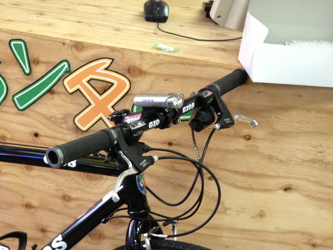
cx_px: 62
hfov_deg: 23.2
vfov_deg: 17.2
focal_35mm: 83
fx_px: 798
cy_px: 274
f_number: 2.4
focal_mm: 4.28
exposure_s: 1/20
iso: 125
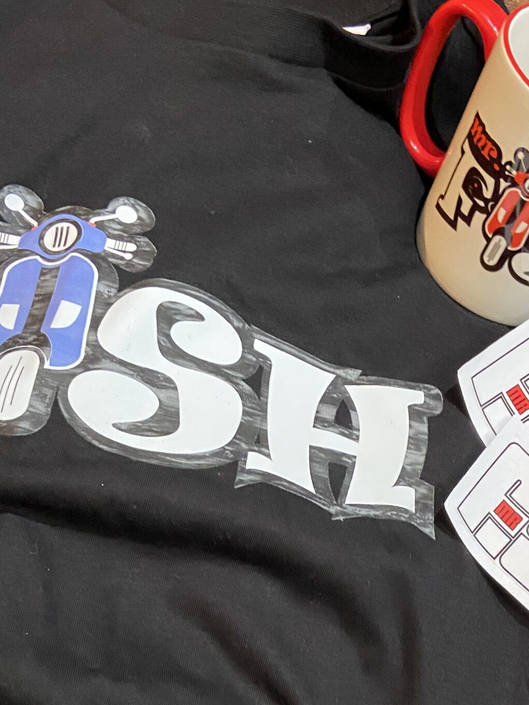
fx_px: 998
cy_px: 605
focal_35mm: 49
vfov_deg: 36.9
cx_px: 274
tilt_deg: -71.1
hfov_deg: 29.7
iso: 500
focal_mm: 4.25
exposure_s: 1/33
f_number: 1.8
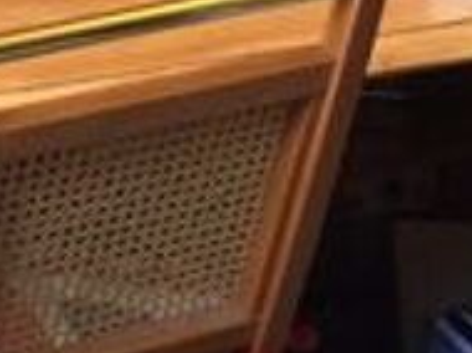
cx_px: 114
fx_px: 2084
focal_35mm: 153
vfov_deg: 9.4
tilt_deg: -18.3
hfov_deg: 12.9
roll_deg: -0.8
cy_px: -162
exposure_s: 1/17
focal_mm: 4.15
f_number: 2.2
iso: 400
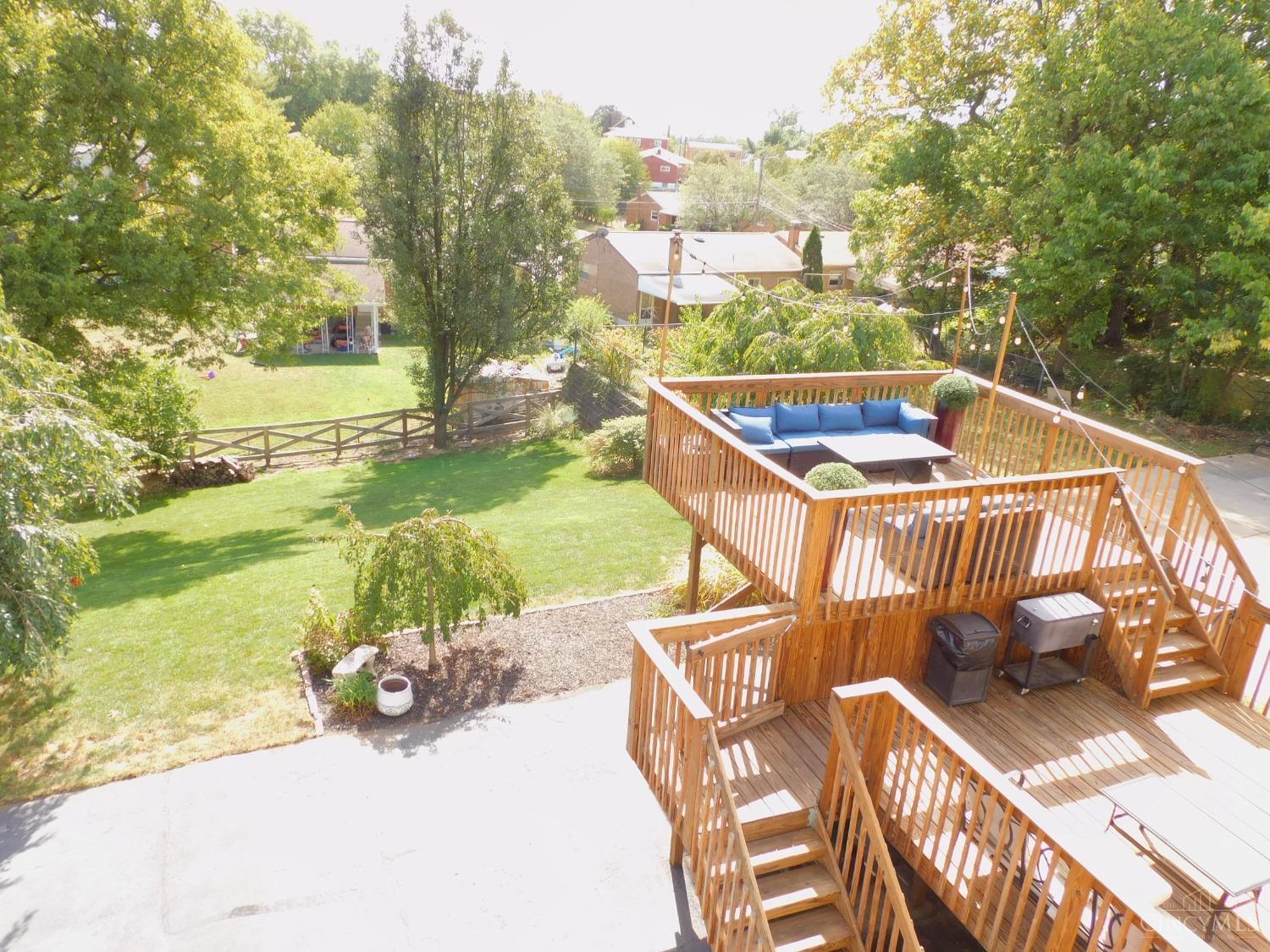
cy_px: 476
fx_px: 881
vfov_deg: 56.8
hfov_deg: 71.6
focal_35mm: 24
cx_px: 635
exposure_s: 1/160
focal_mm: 4.3
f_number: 3.3
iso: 125
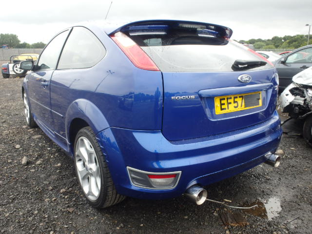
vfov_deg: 49.7
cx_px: 156
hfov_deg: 63.4
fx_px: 252
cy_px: 117
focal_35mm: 28
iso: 125
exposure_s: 1/125
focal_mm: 5
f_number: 3.9
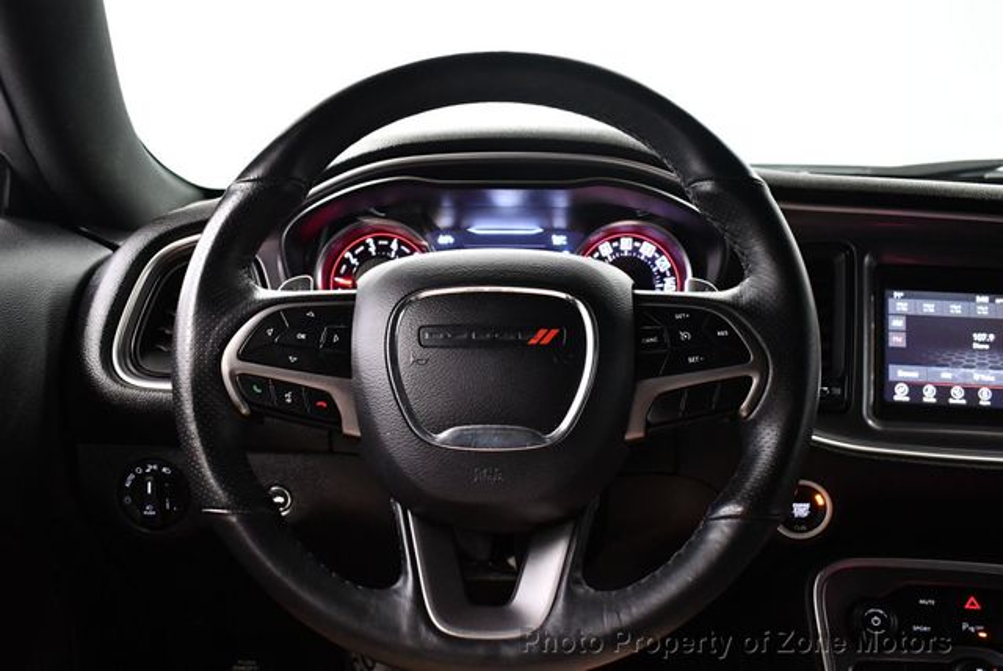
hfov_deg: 53.1
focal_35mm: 36
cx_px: 502
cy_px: 336
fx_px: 1004
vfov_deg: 36.9
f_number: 3.5
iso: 3600
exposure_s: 1/60
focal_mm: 18
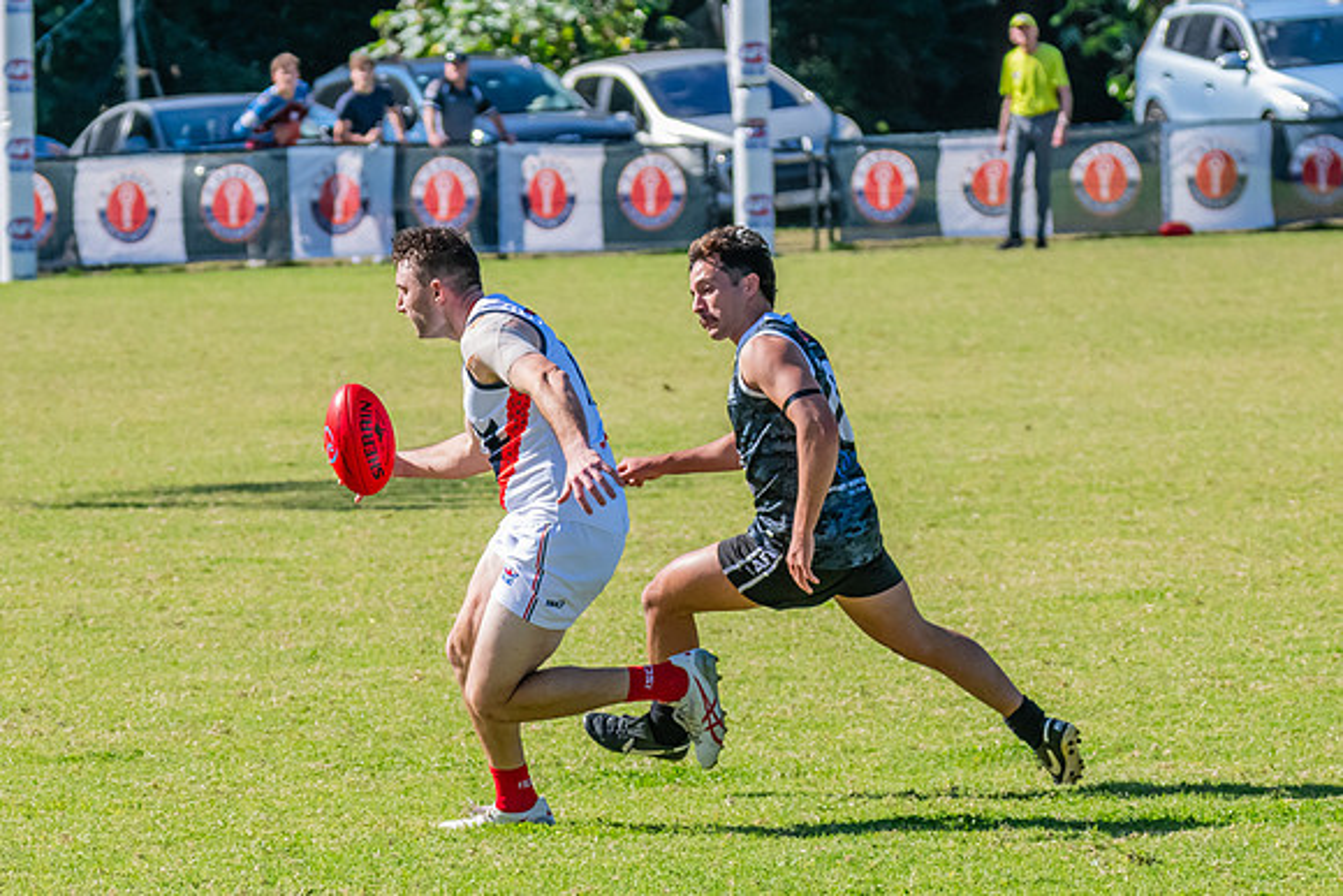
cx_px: 561
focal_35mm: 434
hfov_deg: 4.7
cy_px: 514
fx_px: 16203
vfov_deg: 3.2
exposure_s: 1/1600
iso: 1600
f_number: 11
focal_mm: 270
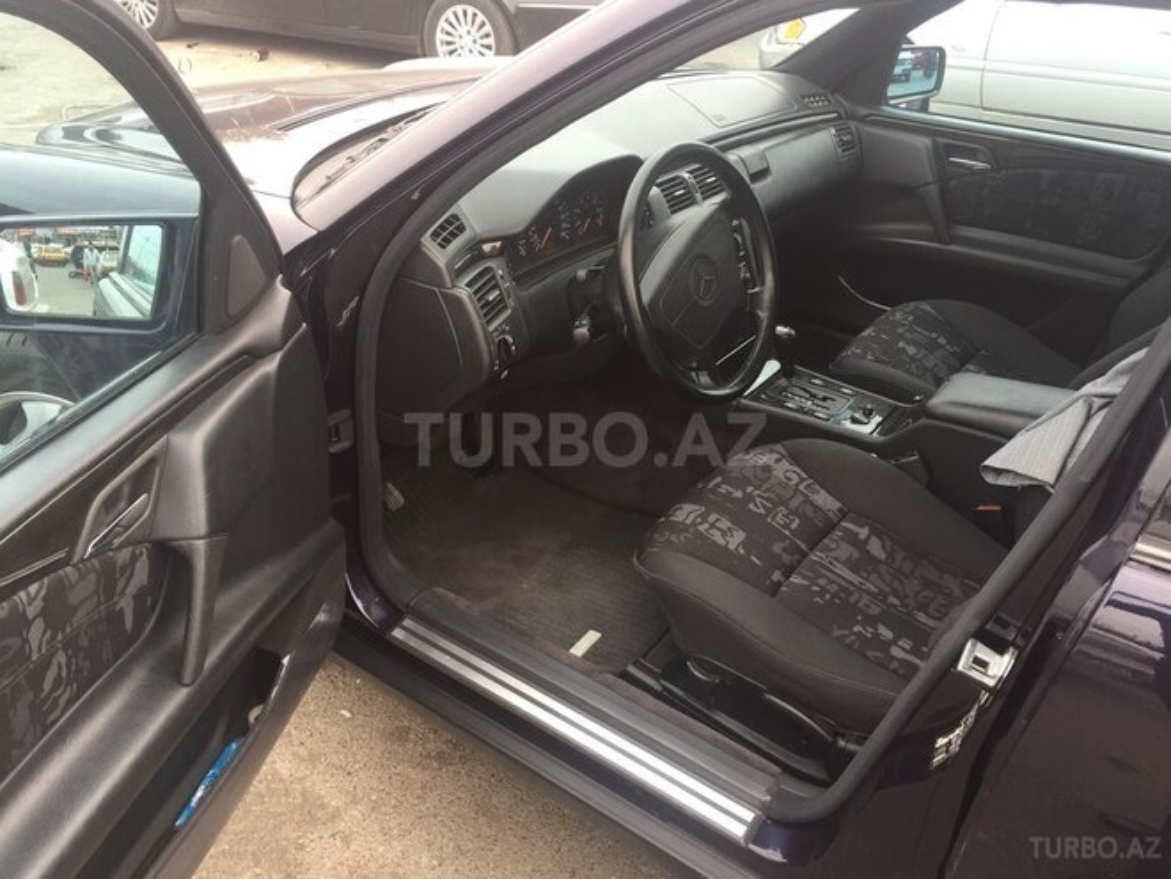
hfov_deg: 61.7
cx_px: 586
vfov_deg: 48.2
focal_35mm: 29
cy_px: 440
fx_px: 981
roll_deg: -4.7
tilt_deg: -27.7
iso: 40
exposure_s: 1/50
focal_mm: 4.15
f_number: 2.2
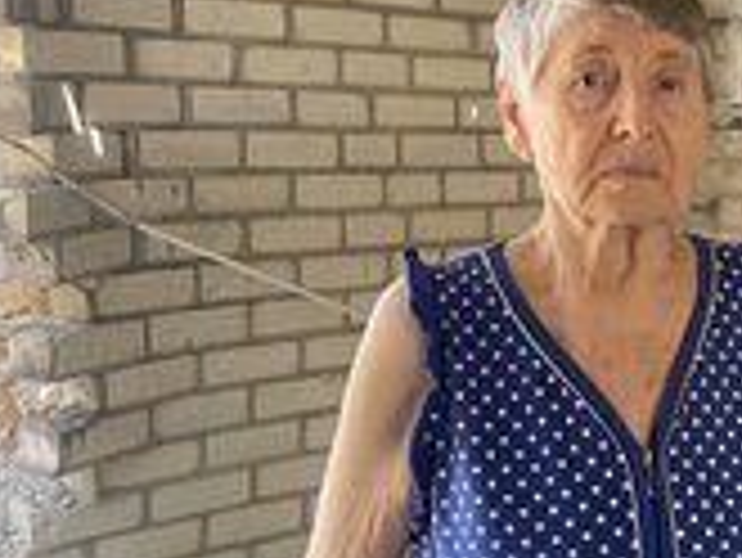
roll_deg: -0.1
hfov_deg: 28.1
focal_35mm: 63
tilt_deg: -8.3
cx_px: 809
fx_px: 1351
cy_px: 328
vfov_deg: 23.3
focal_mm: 4.2
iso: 100
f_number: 1.6
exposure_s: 1/121
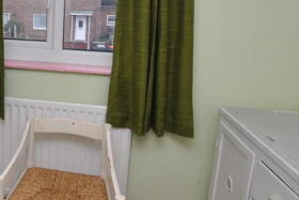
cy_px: 34
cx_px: 24
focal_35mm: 35
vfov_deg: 36.3
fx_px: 291
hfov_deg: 48.1
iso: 200
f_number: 4
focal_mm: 10
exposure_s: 1/60
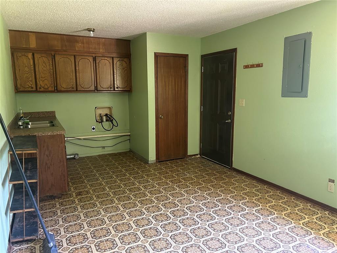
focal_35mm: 26
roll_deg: +1.3
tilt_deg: -9.9
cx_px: 168
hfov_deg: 67.3
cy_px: 126
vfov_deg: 53.1
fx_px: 253
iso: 400
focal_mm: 5.7
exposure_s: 1/60
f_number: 1.5
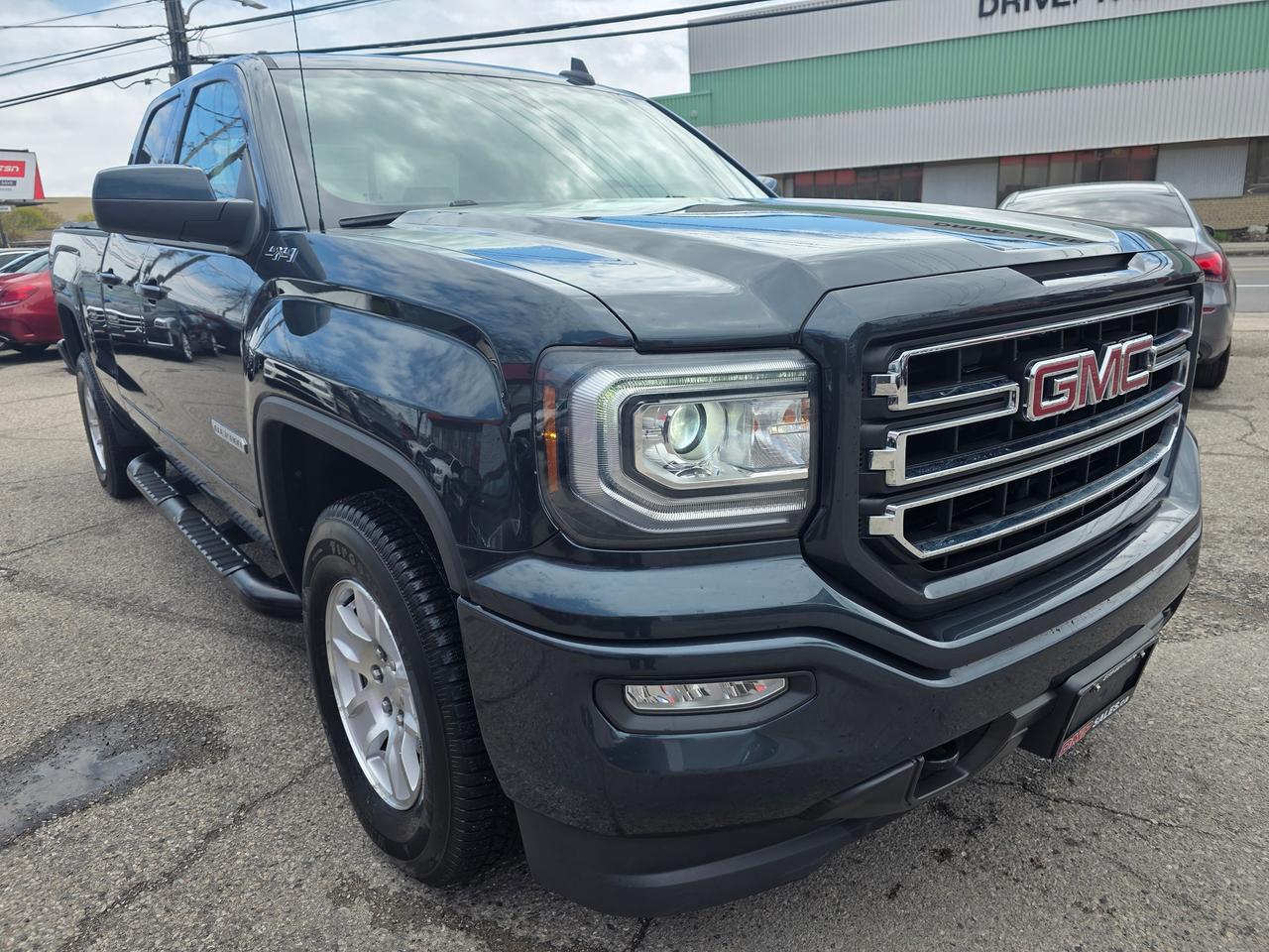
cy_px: 476
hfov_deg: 73.9
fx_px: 843
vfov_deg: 58.9
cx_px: 634
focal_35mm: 23
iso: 40
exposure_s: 1/1978
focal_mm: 6.3
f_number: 1.7
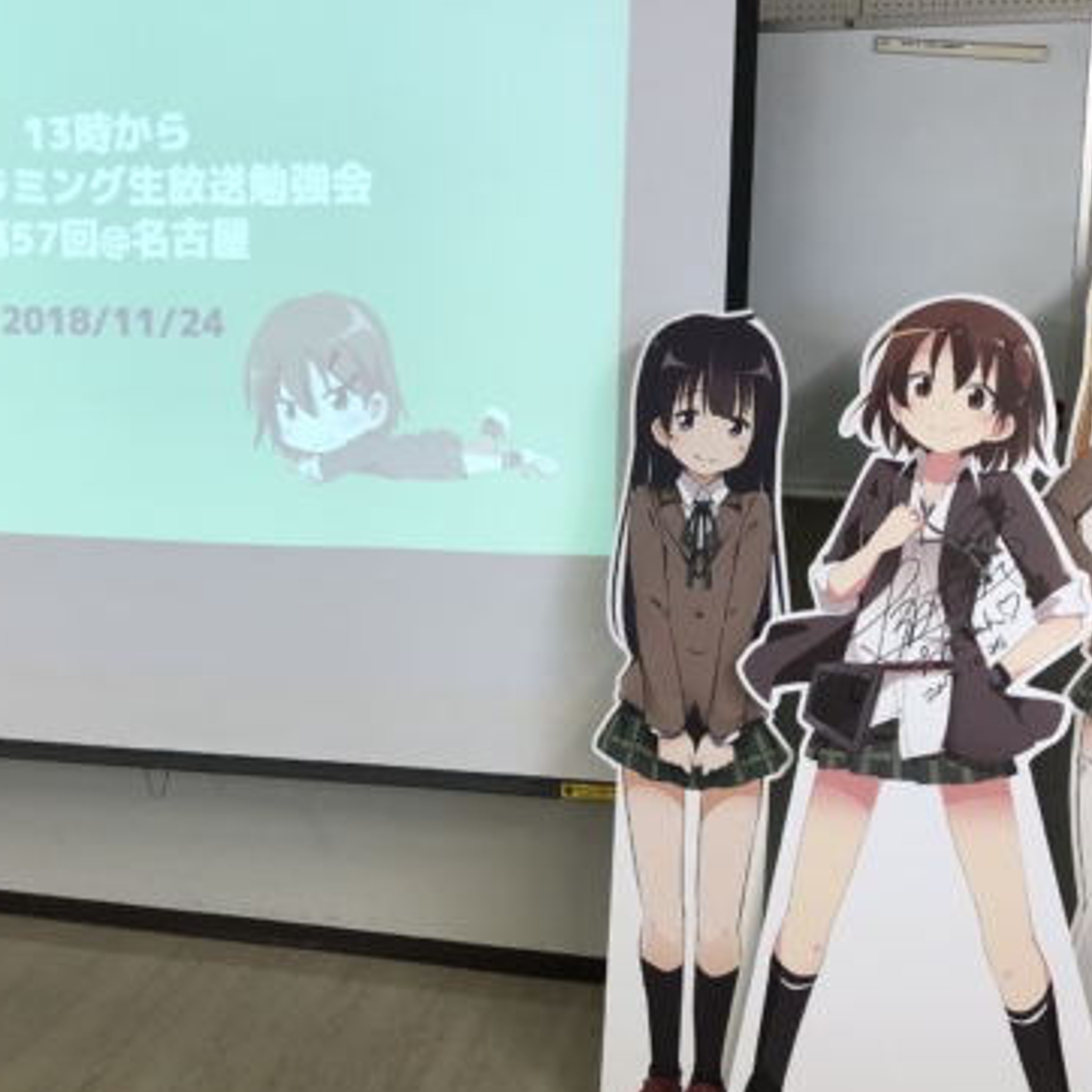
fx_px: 1463
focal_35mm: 41
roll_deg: -0.7
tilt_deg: -8.0
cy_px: 510
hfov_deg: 40.9
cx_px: 480
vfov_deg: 40.9
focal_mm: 4
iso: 32
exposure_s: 1/30
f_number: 1.8
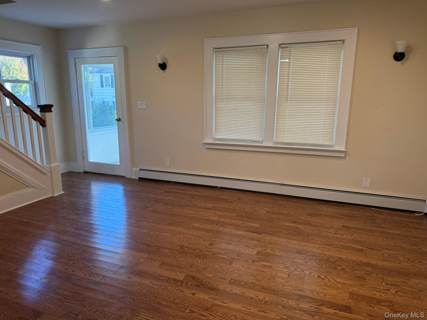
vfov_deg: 56.8
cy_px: 160
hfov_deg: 71.6
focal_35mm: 24
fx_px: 296
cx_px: 214
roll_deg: -0.5
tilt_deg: -11.9
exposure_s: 1/156
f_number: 1.78
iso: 200
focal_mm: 6.76
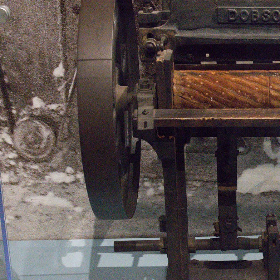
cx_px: 337
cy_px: 168
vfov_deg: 22.7
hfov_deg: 21.2
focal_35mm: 76
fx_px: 696
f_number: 7.1
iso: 10000
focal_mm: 35
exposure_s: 1/80
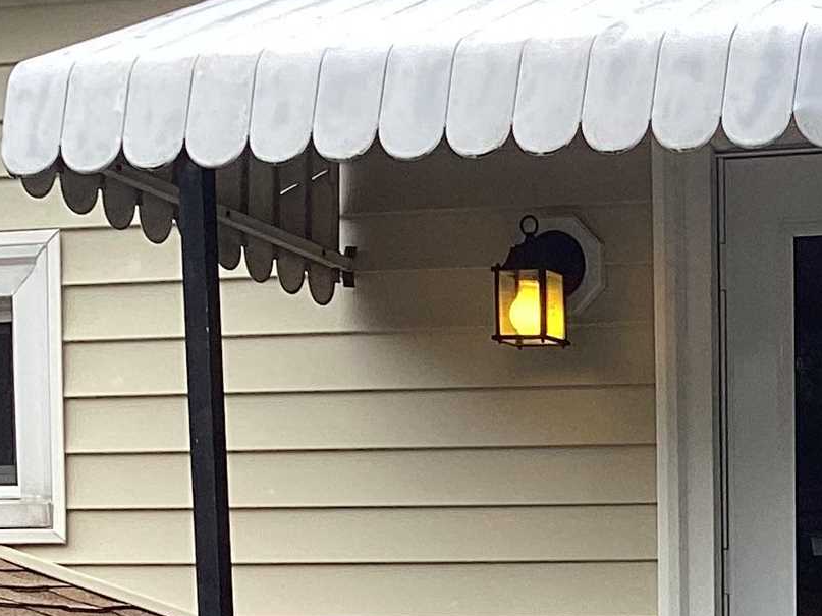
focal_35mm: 118
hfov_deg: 16.1
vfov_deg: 11.7
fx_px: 2802
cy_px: 1051
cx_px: 939
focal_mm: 3.3
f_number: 2.4
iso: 25
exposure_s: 1/337
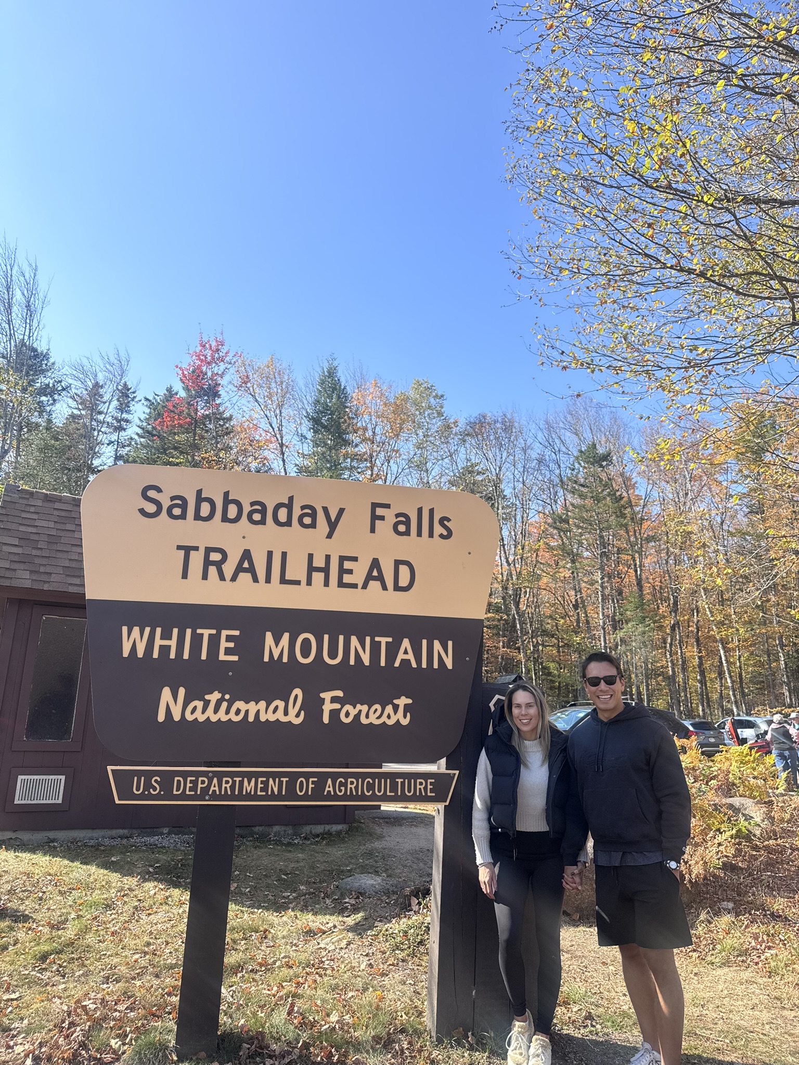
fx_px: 739
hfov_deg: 56.8
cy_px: 532
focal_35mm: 24
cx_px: 400
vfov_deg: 71.6
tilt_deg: +15.7
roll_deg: -0.8
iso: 80
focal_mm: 6.76
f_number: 1.78
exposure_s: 1/621
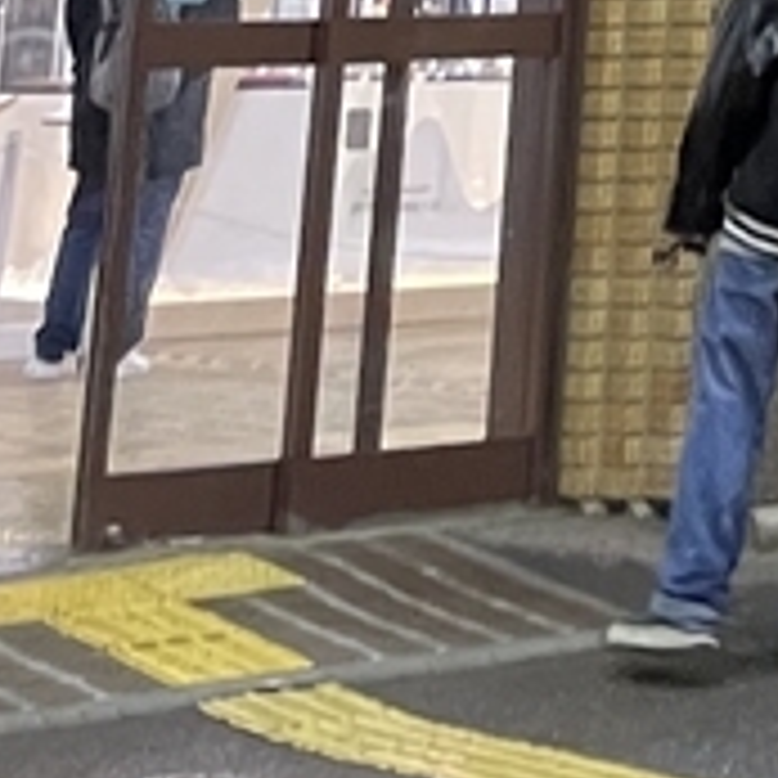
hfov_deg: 10.3
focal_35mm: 159
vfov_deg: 9.1
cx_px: 1466
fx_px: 4043
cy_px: -1493
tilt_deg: +18.4
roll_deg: -0.1
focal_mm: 4.2
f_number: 1.6
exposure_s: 1/33
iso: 400
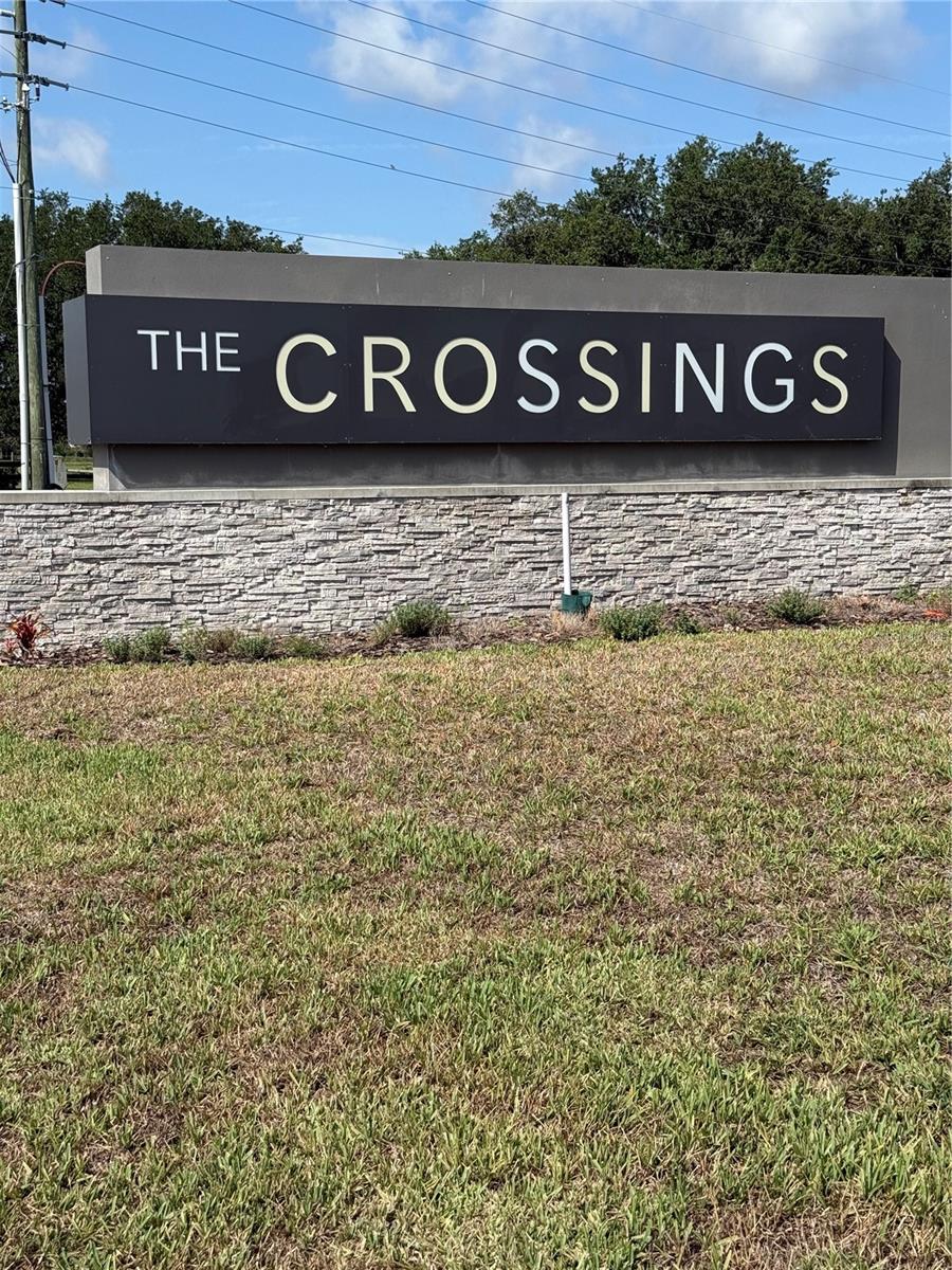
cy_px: 635
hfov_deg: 30.3
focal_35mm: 48
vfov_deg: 39.7
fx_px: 1760
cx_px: 476
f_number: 1.78
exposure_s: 1/5587
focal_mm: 6.76
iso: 64
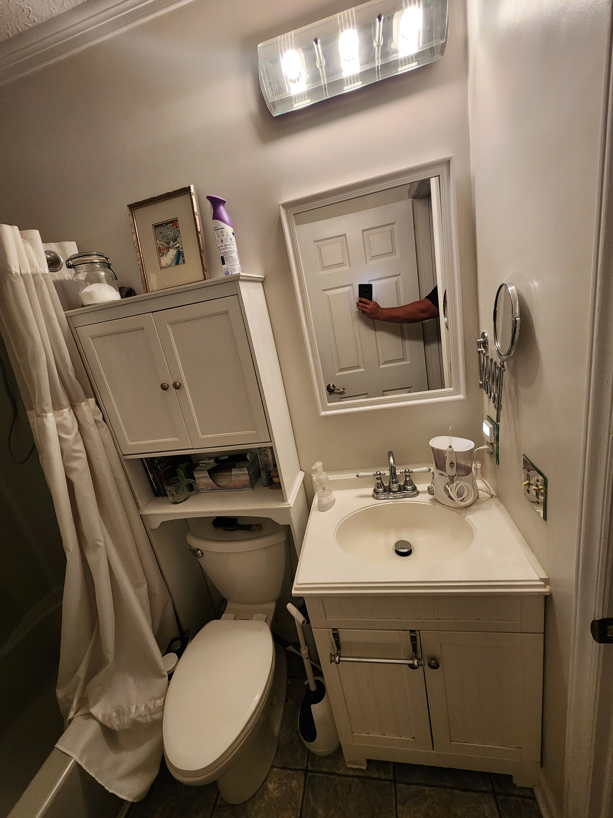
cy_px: 409
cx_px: 306
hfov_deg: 89.9
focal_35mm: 13
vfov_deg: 106.2
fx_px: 307
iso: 250
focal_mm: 2.2
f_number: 2.2
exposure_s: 1/60
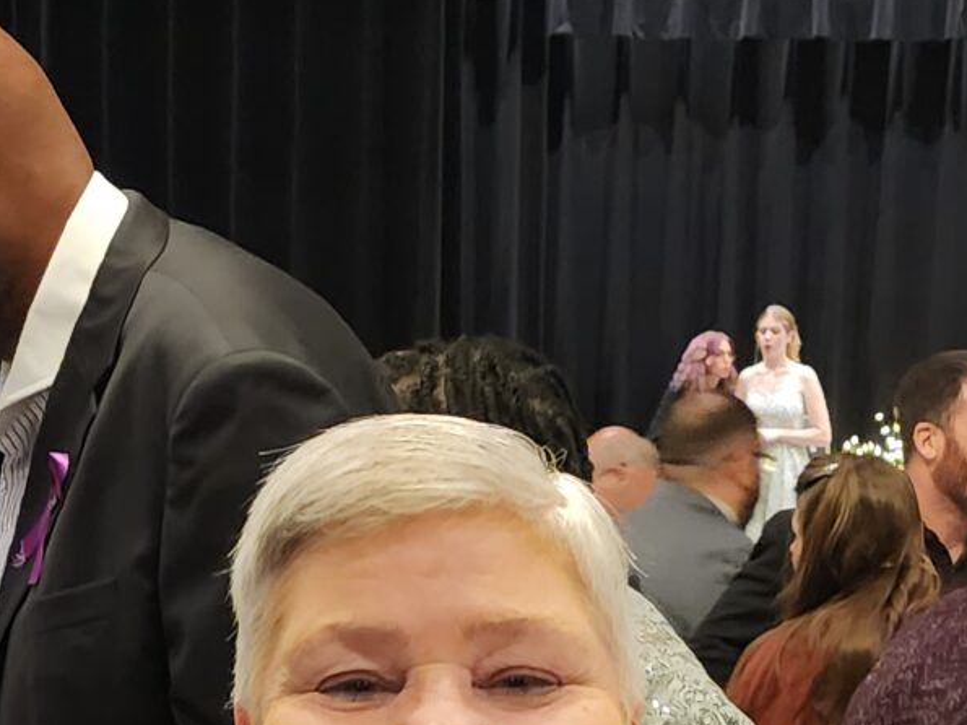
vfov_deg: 14.1
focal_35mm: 99
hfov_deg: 19.8
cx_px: 619
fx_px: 2765
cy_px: 1058
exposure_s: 1/24
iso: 1000
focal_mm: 6.4
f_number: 1.8
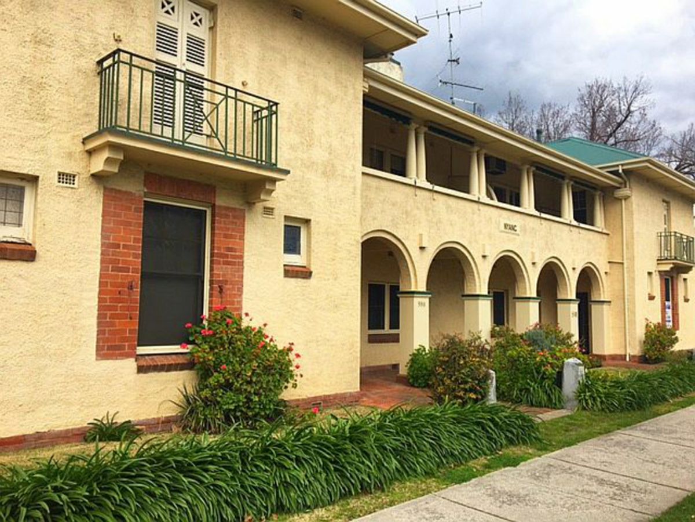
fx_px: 582
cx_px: 348
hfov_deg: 61.7
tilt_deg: +4.6
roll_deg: -0.5
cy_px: 261
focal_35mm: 29
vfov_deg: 48.2
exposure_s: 1/596
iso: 25
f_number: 2.2
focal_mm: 4.15
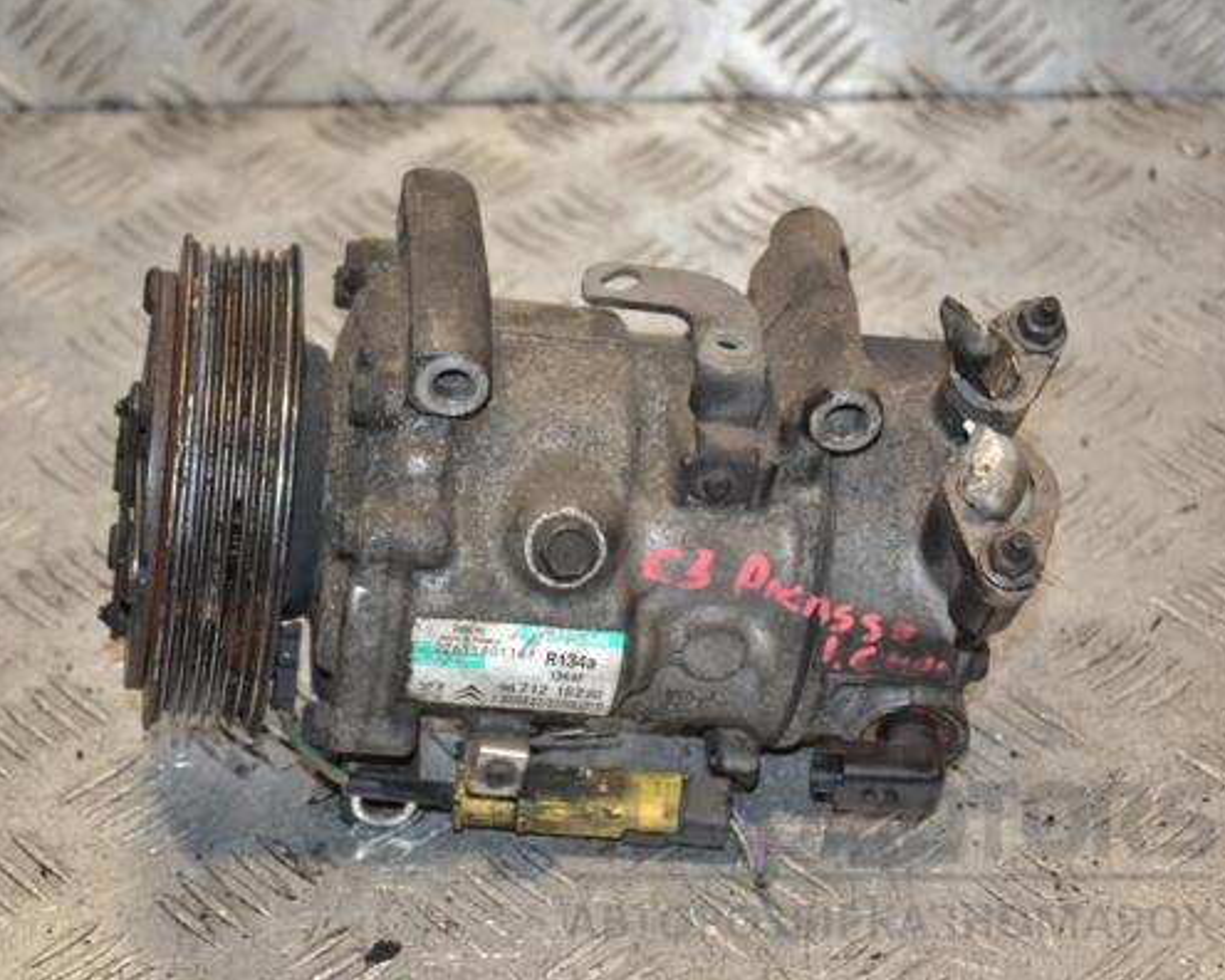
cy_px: 490
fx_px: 3589
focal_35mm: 99
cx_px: 520
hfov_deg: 19.4
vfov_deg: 15.5
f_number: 5
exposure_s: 1/160
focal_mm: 58
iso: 800
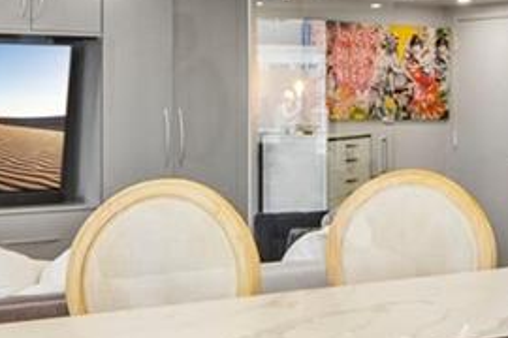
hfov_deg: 24.4
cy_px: 116
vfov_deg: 16.4
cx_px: 325
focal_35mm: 83
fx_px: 1171
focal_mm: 14
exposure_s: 1/30
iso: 200
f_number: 9
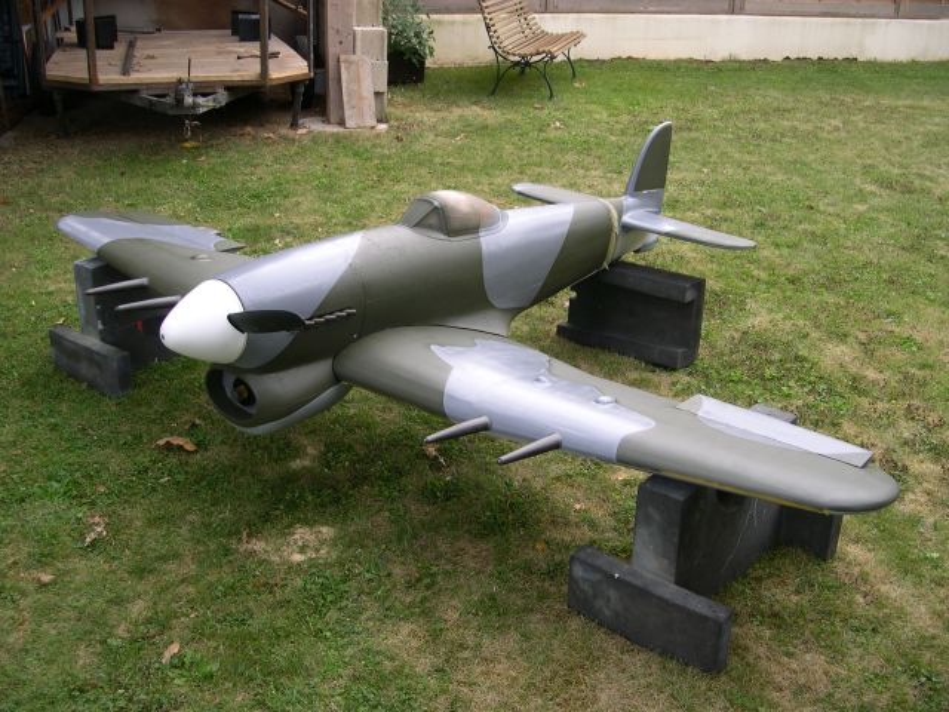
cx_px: 474
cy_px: 356
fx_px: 1042
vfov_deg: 37.7
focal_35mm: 38
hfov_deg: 49.0
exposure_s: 1/202
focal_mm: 8
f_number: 2.8
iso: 100
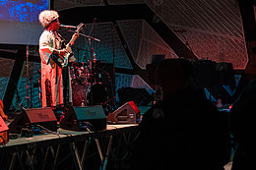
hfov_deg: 25.3
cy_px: 53
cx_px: 31
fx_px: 554
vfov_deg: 17.4
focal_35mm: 78
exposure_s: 1/400
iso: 10000
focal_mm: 35
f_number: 4.5
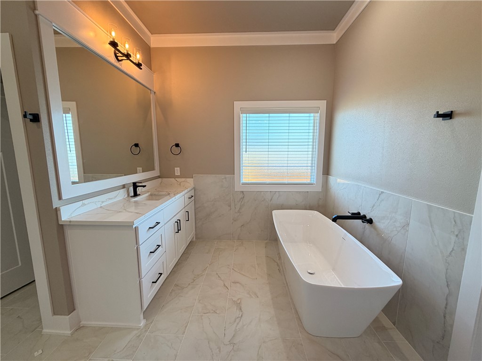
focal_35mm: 14
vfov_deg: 85.7
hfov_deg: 102.1
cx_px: 241
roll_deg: +0.3
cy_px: 180
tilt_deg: -7.3
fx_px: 195
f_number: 2.2
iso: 160
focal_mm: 2.22
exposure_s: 1/120
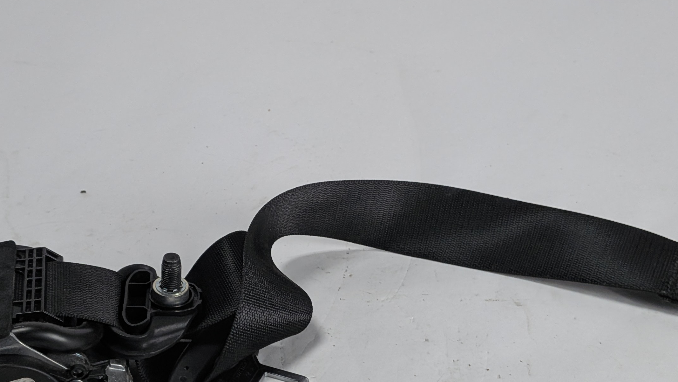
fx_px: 881
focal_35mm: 49
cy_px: 259
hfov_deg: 41.8
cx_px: 258
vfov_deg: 24.3
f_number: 1.7
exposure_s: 1/672
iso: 44
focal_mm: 4.53
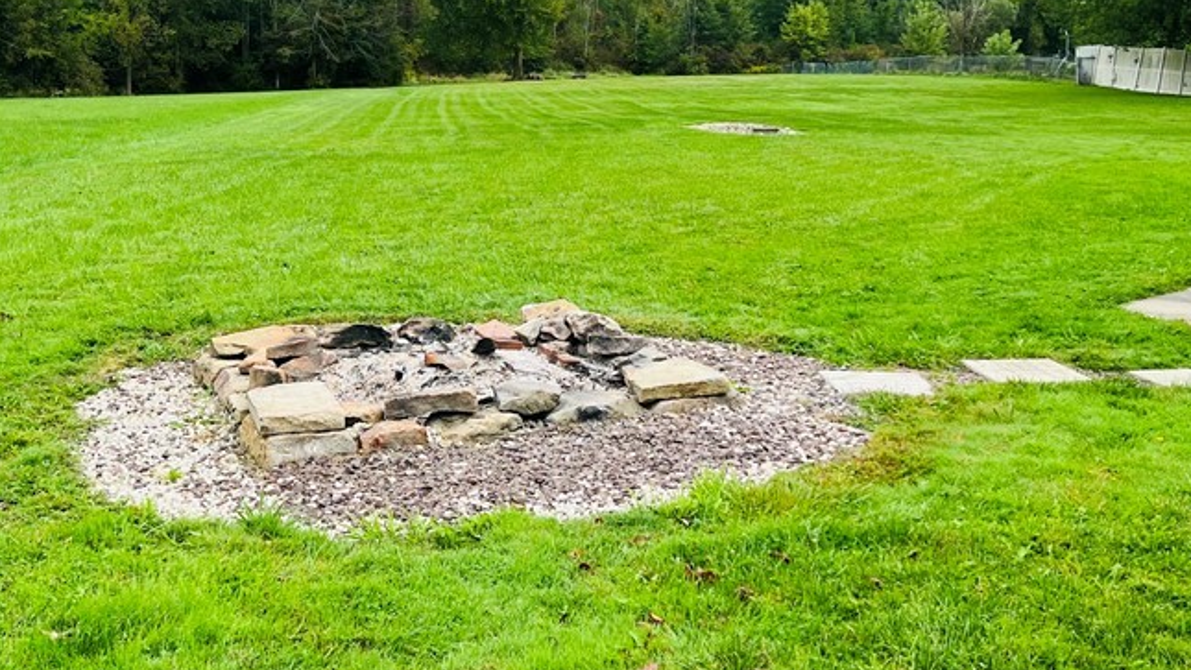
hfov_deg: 45.2
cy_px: 162
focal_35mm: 45
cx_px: 471
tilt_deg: -5.5
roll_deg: -0.2
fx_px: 1421
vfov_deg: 26.2
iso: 50
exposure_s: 1/1209
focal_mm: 5.7
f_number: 1.5
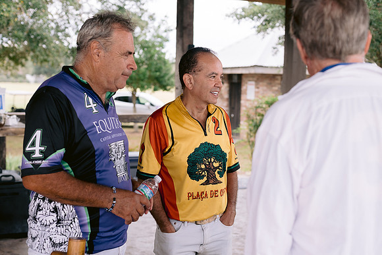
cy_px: 128
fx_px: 531
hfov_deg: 39.6
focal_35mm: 50
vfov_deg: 27.0
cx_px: 191
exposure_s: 1/400
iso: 200
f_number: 4
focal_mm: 50
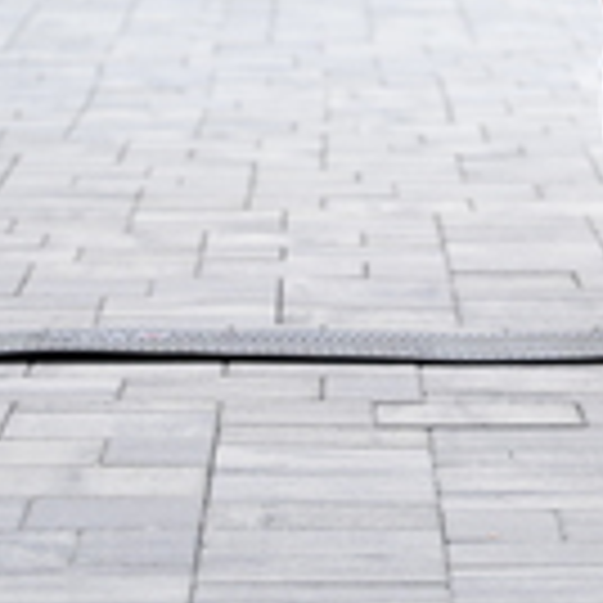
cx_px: 709
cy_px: -374
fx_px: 6188
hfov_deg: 5.6
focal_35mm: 314
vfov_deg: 5.5
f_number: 2.8
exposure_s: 1/2000
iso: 640
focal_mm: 90
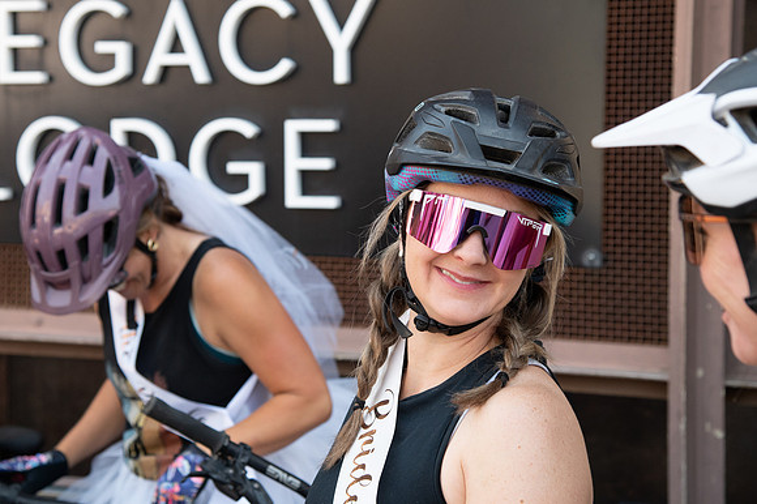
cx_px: 309
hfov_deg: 24.0
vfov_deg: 16.1
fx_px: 1778
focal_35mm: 85
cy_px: 198
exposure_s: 1/500
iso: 1250
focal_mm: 66
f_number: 5
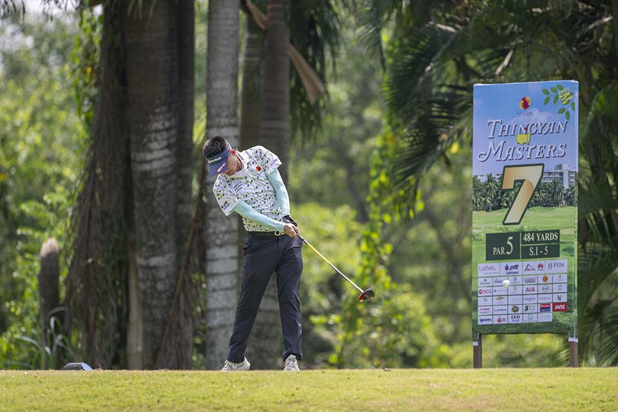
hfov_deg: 5.2
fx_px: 6866
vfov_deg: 3.4
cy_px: 206
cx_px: 309
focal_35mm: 400
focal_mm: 400
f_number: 3.5
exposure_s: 1/2500
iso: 450
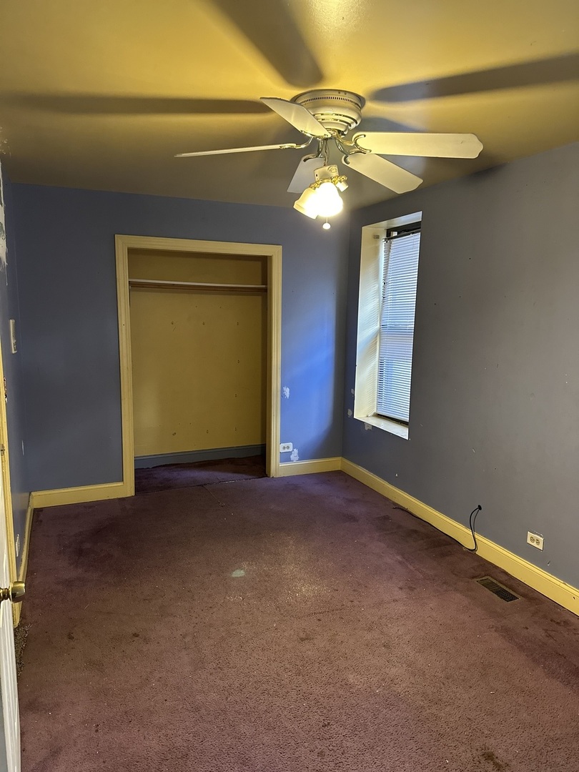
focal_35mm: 24
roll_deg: -1.5
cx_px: 290
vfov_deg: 71.6
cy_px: 386
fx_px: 535
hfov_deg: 56.8
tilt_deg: -8.3
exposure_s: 1/60
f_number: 1.78
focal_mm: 6.86
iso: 1000
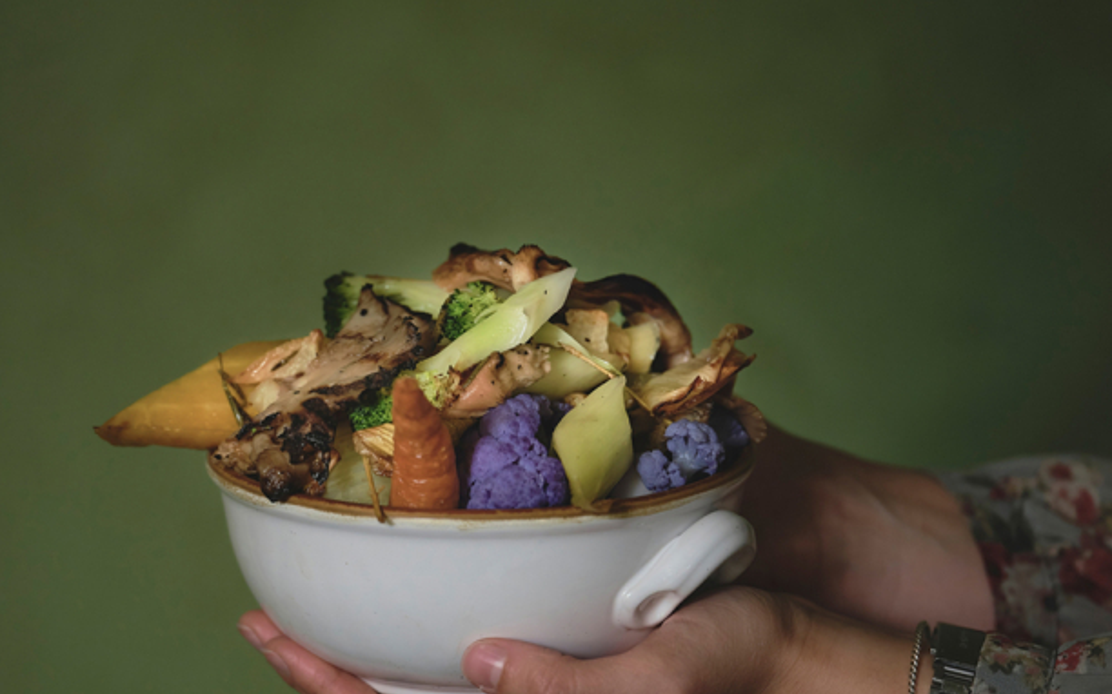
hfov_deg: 15.5
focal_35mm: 135
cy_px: 448
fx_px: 4090
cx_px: 432
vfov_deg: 9.7
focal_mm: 120
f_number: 4
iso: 800
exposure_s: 1/160
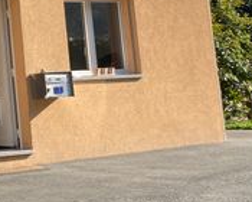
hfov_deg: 19.6
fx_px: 649
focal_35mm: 87
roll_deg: +3.5
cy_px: 26
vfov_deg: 17.4
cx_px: -105
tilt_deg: +8.1
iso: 32
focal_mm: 4.25
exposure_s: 1/1608
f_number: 1.8
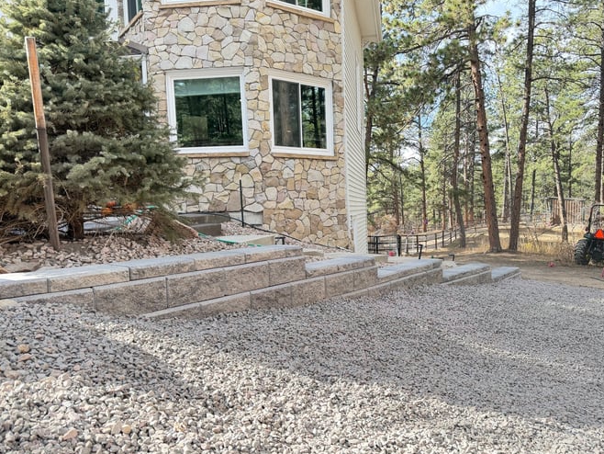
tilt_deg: -4.7
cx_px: 345
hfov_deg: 63.1
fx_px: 489
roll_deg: +1.6
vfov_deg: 49.7
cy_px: 244
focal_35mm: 28
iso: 100
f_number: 1.78
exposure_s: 1/559
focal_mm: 6.76
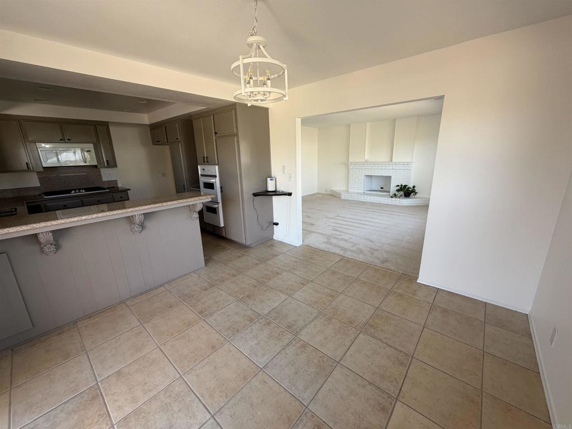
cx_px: 286
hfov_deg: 102.1
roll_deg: +2.1
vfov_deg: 85.7
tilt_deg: -14.9
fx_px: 231
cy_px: 214
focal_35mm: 14
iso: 125
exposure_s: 1/121
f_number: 2.2
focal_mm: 2.22
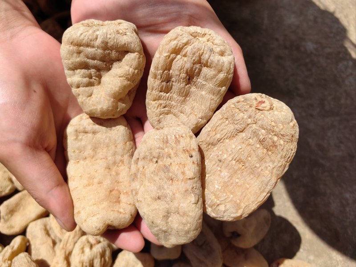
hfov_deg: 67.3
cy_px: 134
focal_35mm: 26
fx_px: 267
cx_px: 178
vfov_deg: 53.1
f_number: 2
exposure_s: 1/5000
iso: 50
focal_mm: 5.75
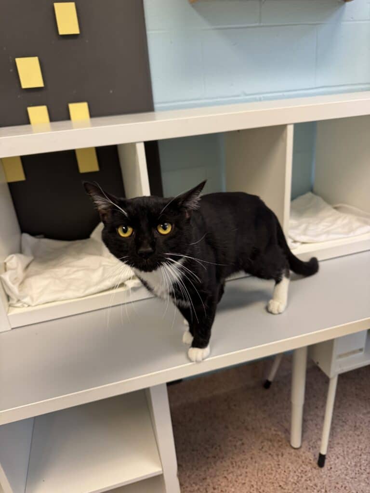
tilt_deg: -22.6
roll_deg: +6.7
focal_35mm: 24
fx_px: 342
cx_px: 185
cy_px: 246
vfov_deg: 71.6
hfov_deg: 56.8
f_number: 1.78
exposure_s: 1/60
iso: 160
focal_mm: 6.76
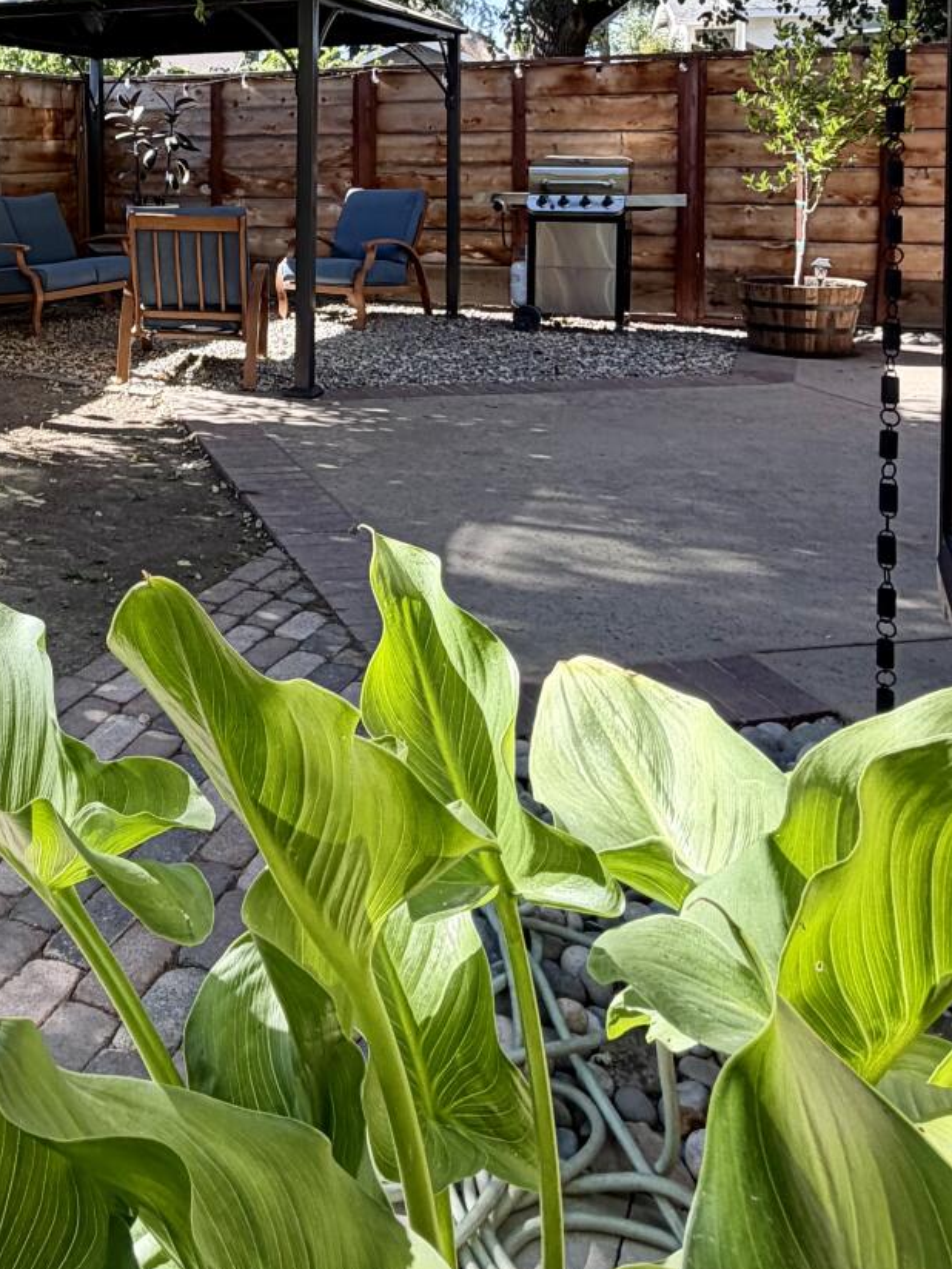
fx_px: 1247
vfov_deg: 50.1
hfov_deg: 39.4
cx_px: 137
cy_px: 220
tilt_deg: -1.7
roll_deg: +0.5
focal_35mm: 34
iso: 40
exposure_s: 1/216
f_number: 2.2
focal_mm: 2.22
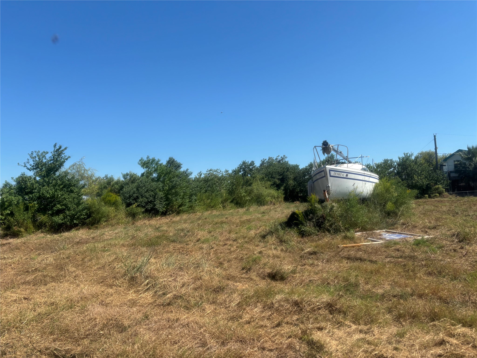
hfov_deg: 67.3
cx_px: 238
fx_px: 358
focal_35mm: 26
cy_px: 179
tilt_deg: +5.1
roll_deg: +3.0
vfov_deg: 53.1
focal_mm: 5.96
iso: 50
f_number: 1.6
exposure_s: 1/3311
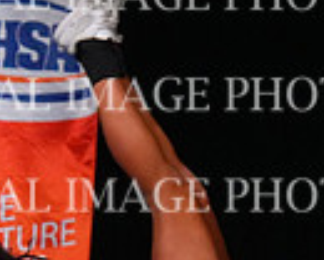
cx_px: 212
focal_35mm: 839
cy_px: 346
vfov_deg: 1.8
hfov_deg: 2.3
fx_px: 8045
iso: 16000
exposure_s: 1/1250
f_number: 5.6
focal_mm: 200
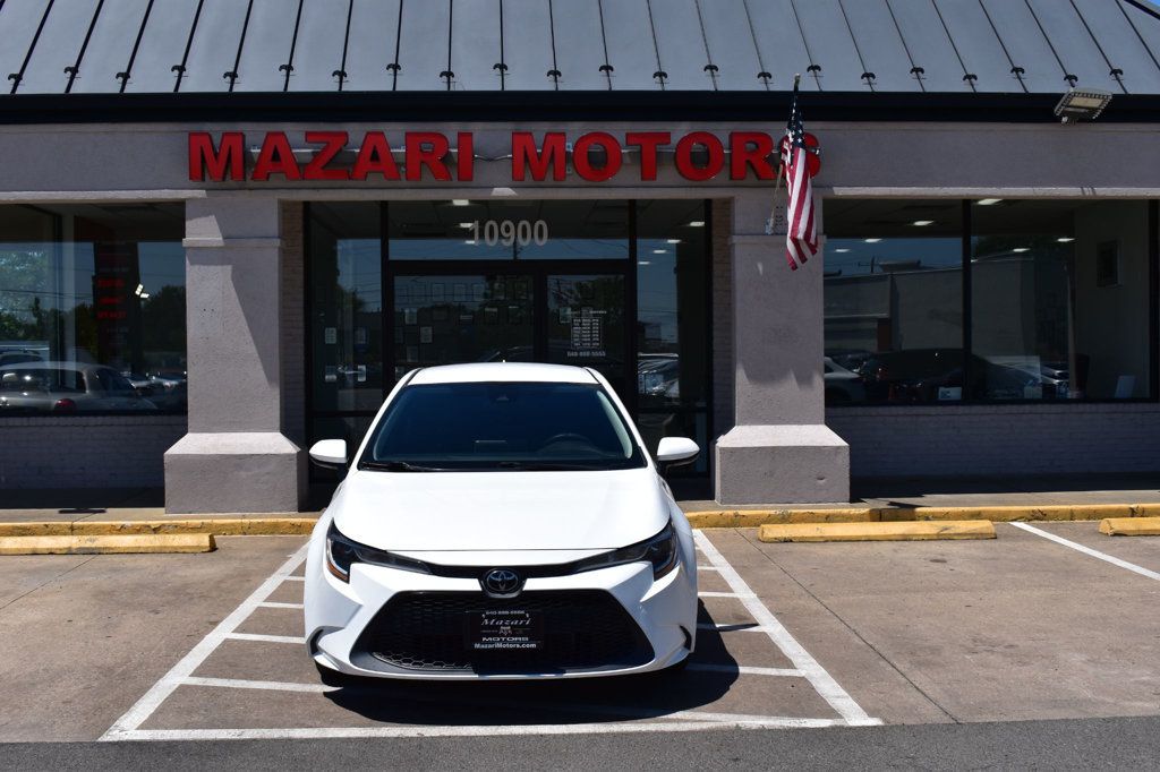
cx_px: 580
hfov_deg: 47.9
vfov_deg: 33.0
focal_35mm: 40
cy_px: 386
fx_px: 1305
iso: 200
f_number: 11
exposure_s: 1/500
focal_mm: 27
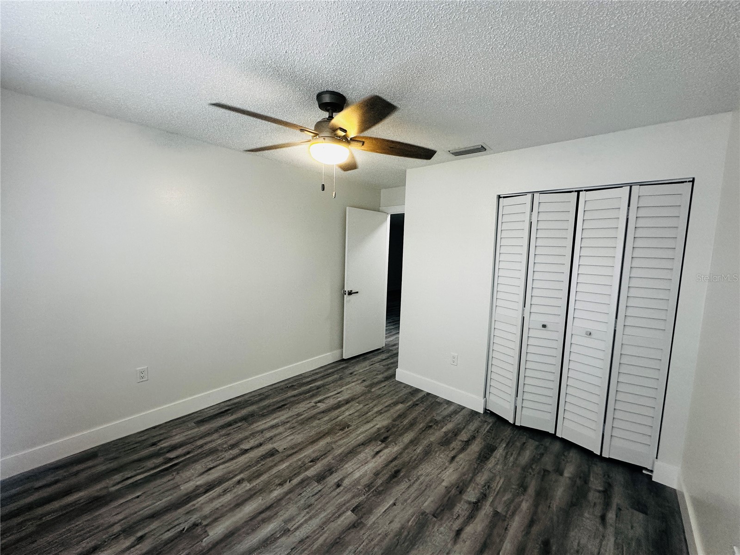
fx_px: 299
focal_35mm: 14
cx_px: 370
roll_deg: -2.9
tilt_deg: -6.1
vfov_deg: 85.7
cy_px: 278
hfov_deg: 102.1
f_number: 2.2
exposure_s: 1/120
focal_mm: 2.22
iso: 200
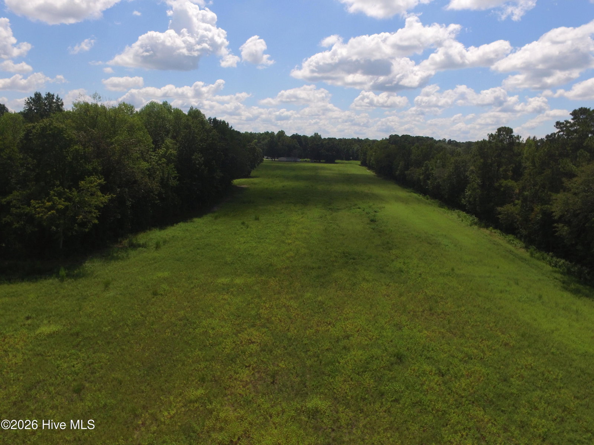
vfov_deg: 66.0
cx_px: 297
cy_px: 222
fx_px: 343
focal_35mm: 20
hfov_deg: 81.7
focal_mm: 3.61
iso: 100
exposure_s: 1/2165
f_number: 2.8
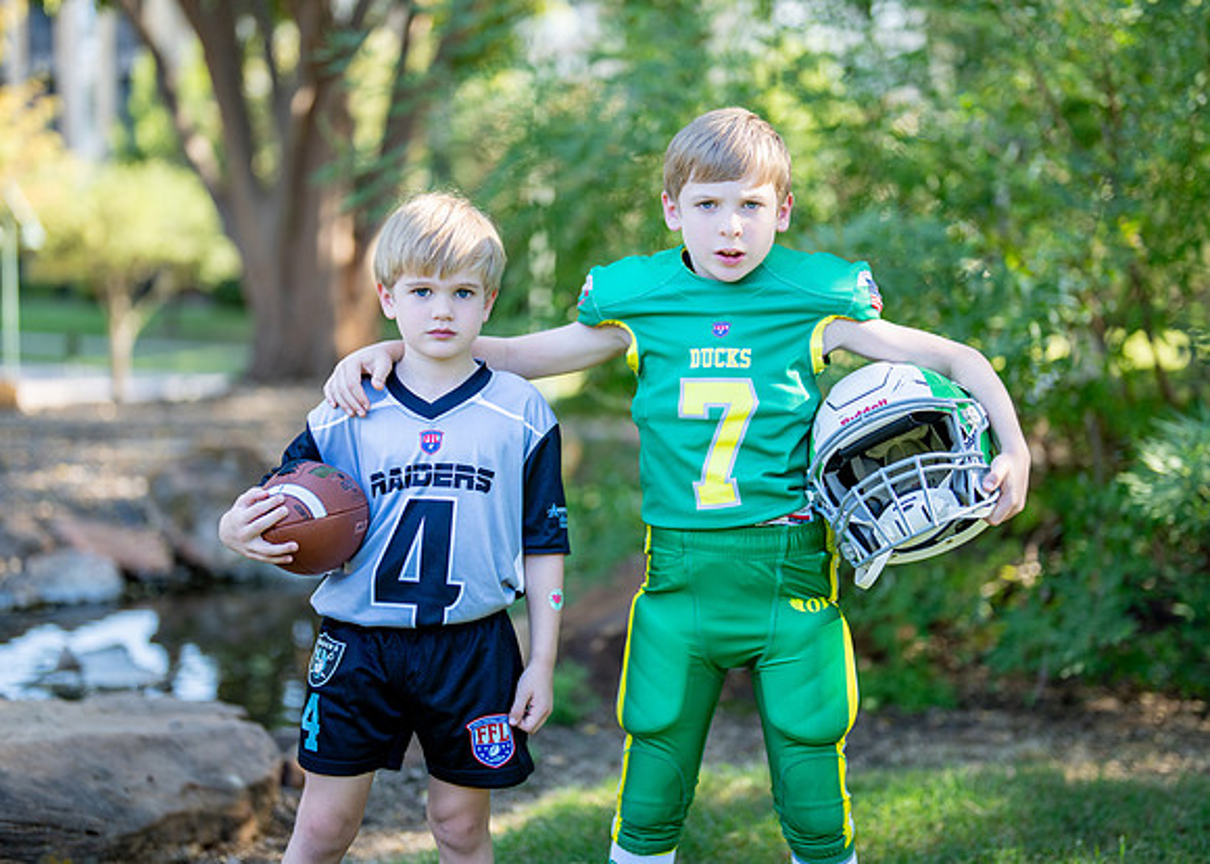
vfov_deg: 22.7
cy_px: 407
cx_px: 628
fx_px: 2154
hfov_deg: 31.4
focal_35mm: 63
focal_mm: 50
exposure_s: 1/1000
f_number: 1.2
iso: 100
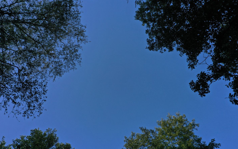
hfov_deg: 64.6
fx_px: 188
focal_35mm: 29
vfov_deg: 43.1
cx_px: 119
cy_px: 79
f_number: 11
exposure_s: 1/100
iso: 100
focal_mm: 10.26
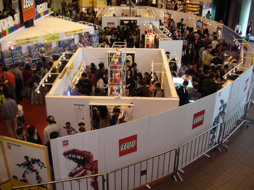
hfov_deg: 49.0
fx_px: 279
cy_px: 95
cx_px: 127
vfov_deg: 37.7
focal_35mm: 38
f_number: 2.8
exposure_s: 1/50
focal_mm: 6
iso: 160
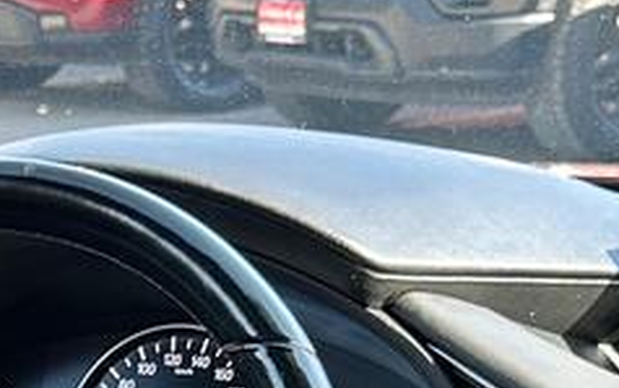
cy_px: 979
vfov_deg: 8.6
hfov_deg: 14.4
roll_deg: +2.7
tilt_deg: -26.8
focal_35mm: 137
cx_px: -276
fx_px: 2312
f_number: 1.78
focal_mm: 6.86
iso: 100
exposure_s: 1/121
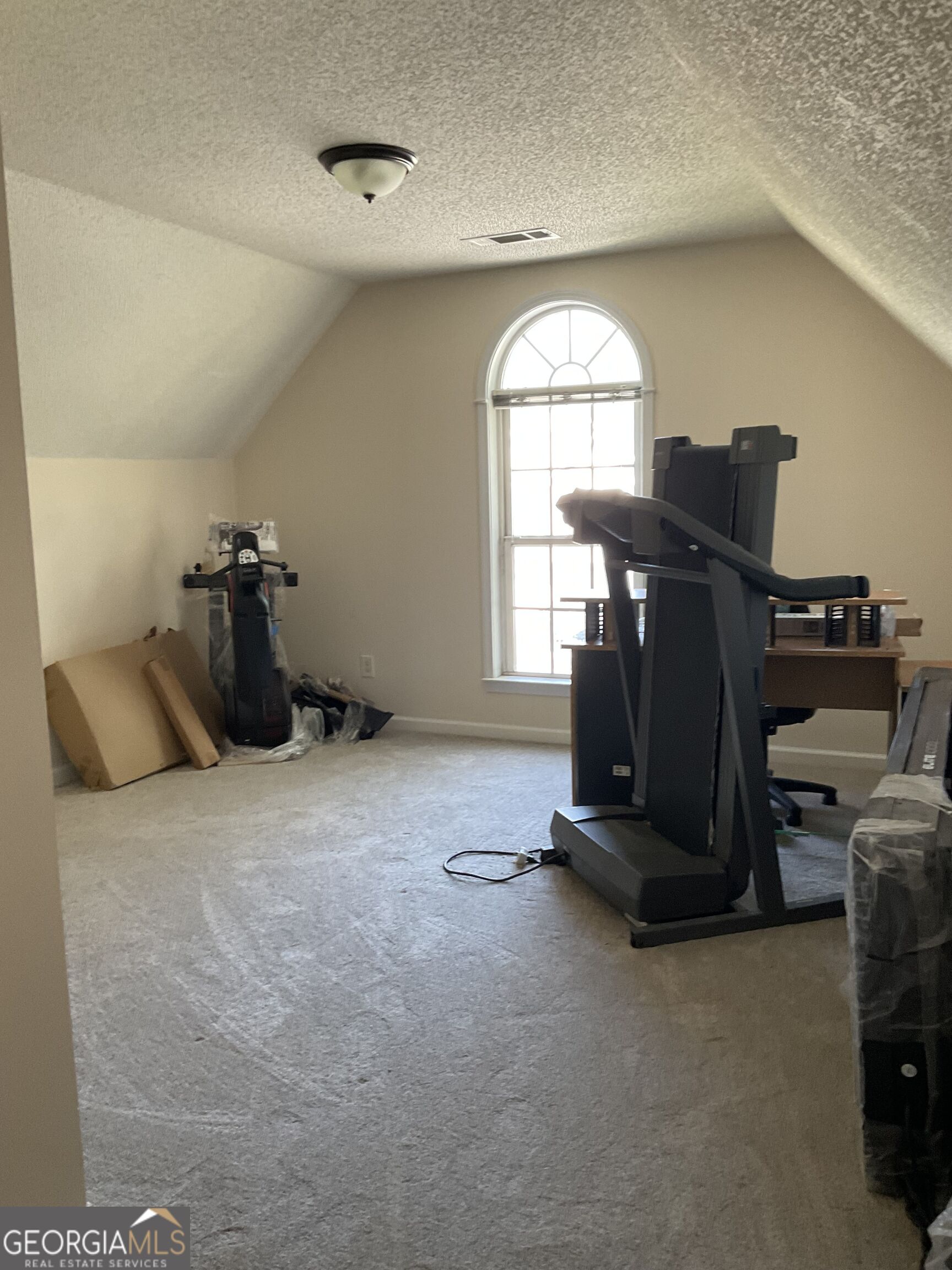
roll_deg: +1.6
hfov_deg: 48.2
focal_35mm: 29
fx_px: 1063
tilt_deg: -9.5
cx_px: 476
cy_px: 635
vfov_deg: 61.7
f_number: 1.8
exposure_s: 1/60
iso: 100
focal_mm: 3
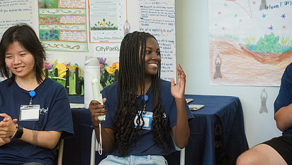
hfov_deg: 18.1
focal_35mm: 118
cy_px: 101
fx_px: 914
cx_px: 126
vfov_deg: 10.3
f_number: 4
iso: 4000
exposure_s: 1/500
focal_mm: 80
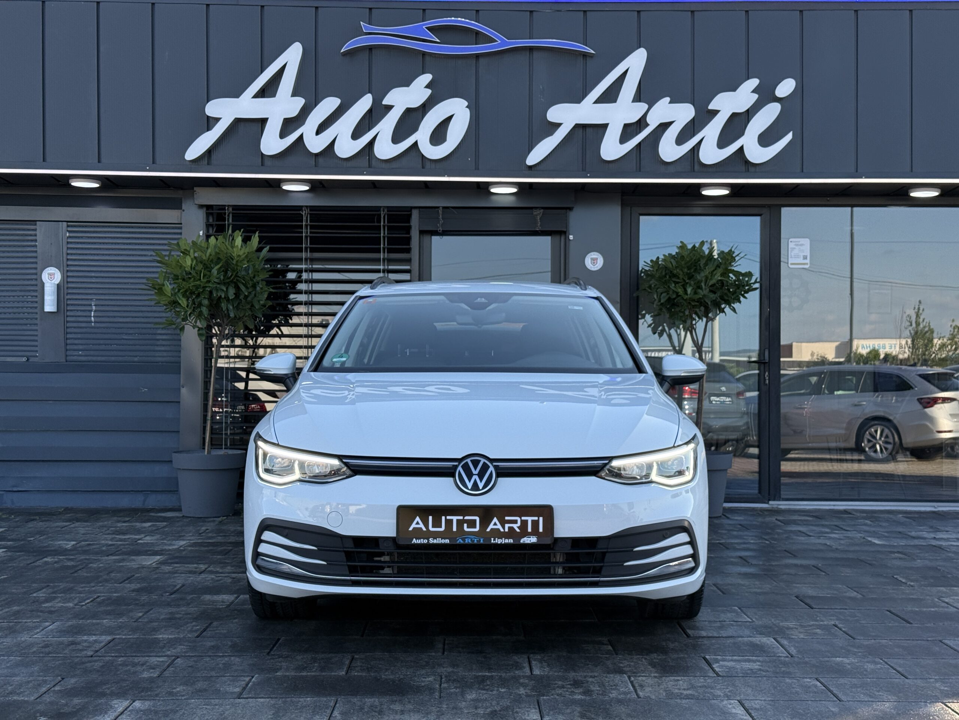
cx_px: 480
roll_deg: +0.0
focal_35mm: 48
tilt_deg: +2.6
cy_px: 360
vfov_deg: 30.3
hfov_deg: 39.7
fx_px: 1330
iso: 100
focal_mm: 6.76
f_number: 1.78
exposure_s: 1/1264
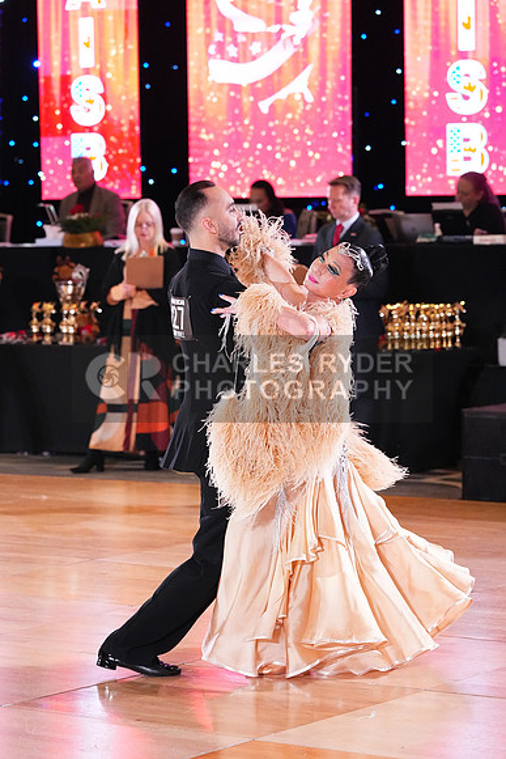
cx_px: 253
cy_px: 380
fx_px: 2655
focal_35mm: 126
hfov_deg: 10.9
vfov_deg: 16.3
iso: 8000
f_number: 4.5
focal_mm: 126
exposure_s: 1/400
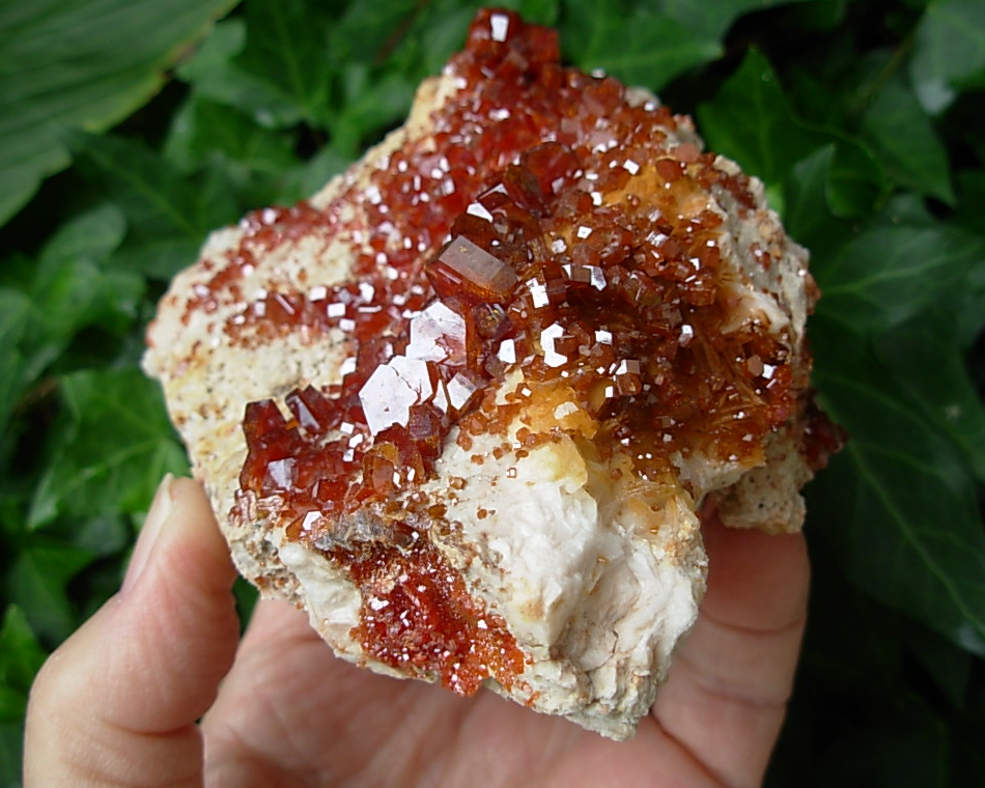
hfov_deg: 45.8
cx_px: 509
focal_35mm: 40
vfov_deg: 37.3
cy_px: 395
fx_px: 1166
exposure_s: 1/256
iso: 50
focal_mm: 6.3
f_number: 2.9
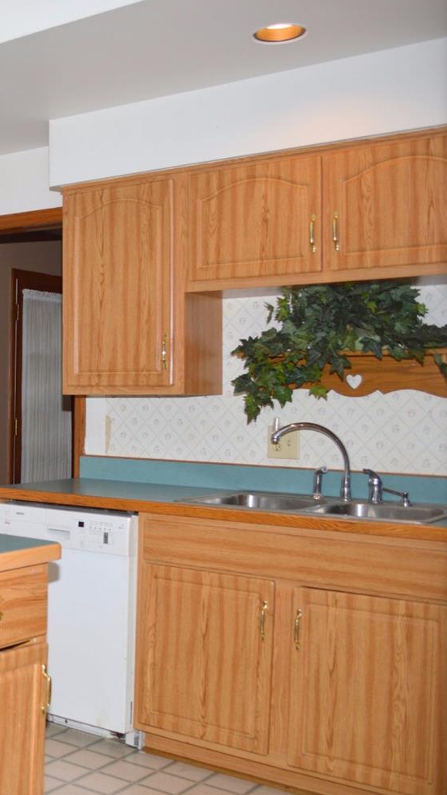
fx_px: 906
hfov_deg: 24.3
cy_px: 396
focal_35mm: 43
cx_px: -133
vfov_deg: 47.4
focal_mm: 18
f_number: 3.5
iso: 100
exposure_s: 1/100
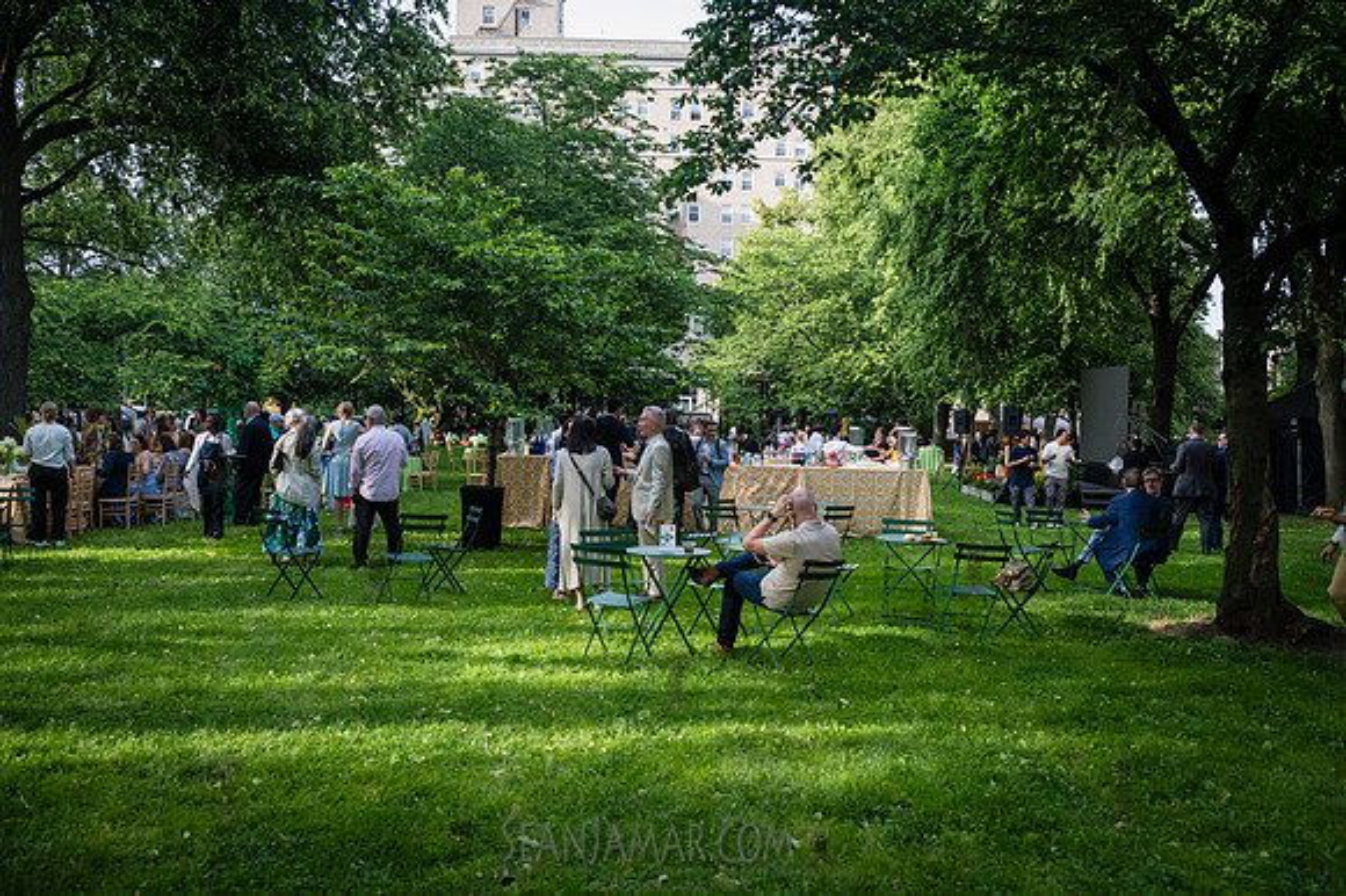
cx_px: 673
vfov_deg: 37.8
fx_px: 1308
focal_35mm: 35
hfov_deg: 54.5
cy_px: 448
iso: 800
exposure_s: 1/1000
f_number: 4
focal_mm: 35
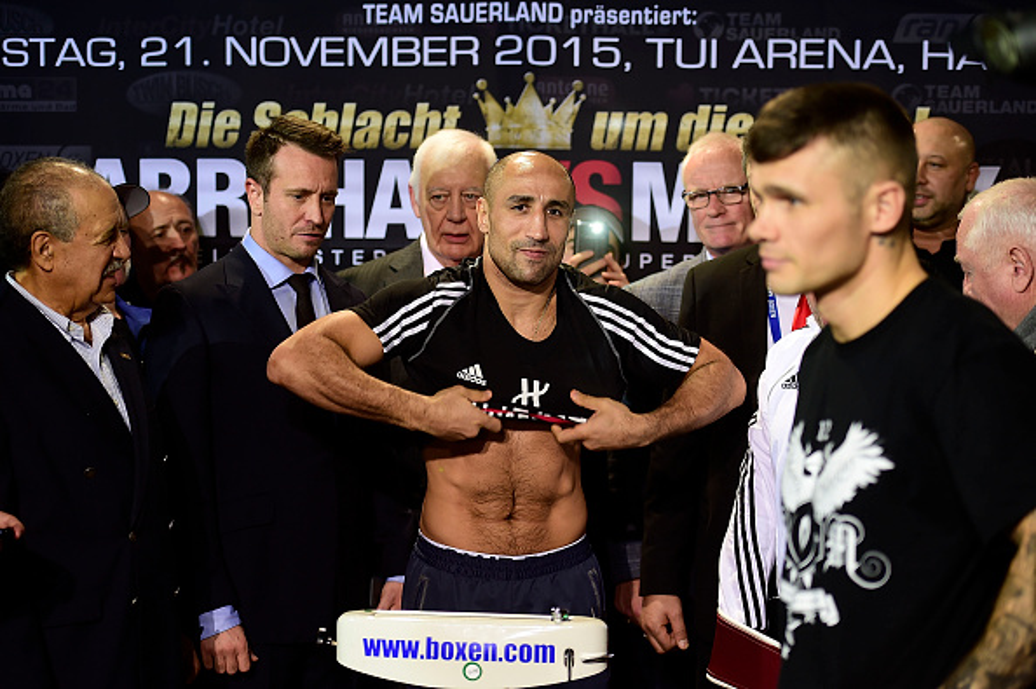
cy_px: 344
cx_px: 518
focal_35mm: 70
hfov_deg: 28.9
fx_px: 2013
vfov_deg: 19.4
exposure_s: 1/250
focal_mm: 70
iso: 800
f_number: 2.8
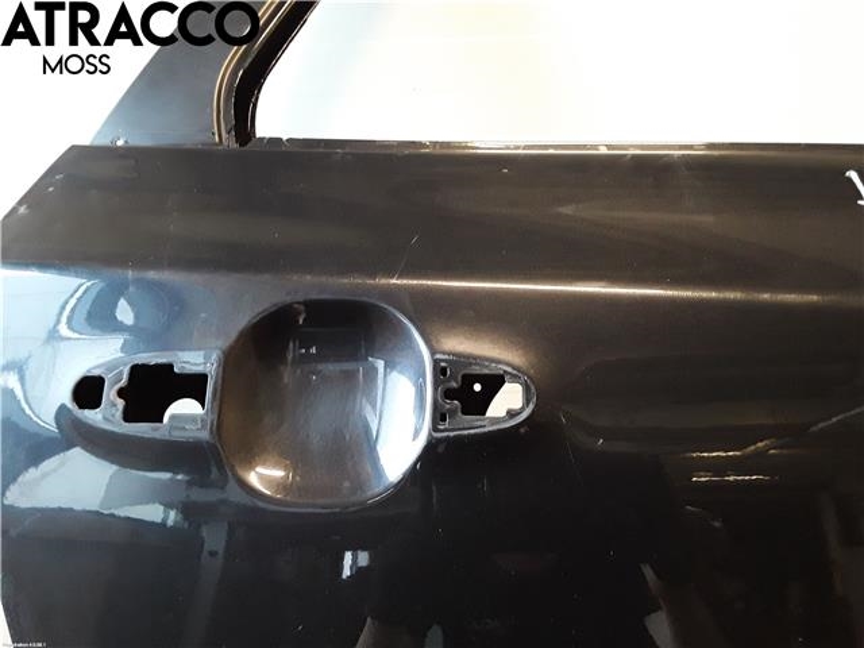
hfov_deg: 63.4
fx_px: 699
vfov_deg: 49.7
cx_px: 432
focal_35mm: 28
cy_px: 324
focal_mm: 2.91
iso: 200
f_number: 1.9
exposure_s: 1/50
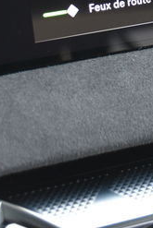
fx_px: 1044
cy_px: -77
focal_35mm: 164
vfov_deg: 12.1
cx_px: 155
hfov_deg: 8.3
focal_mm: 27
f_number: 4
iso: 800
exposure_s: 1/60
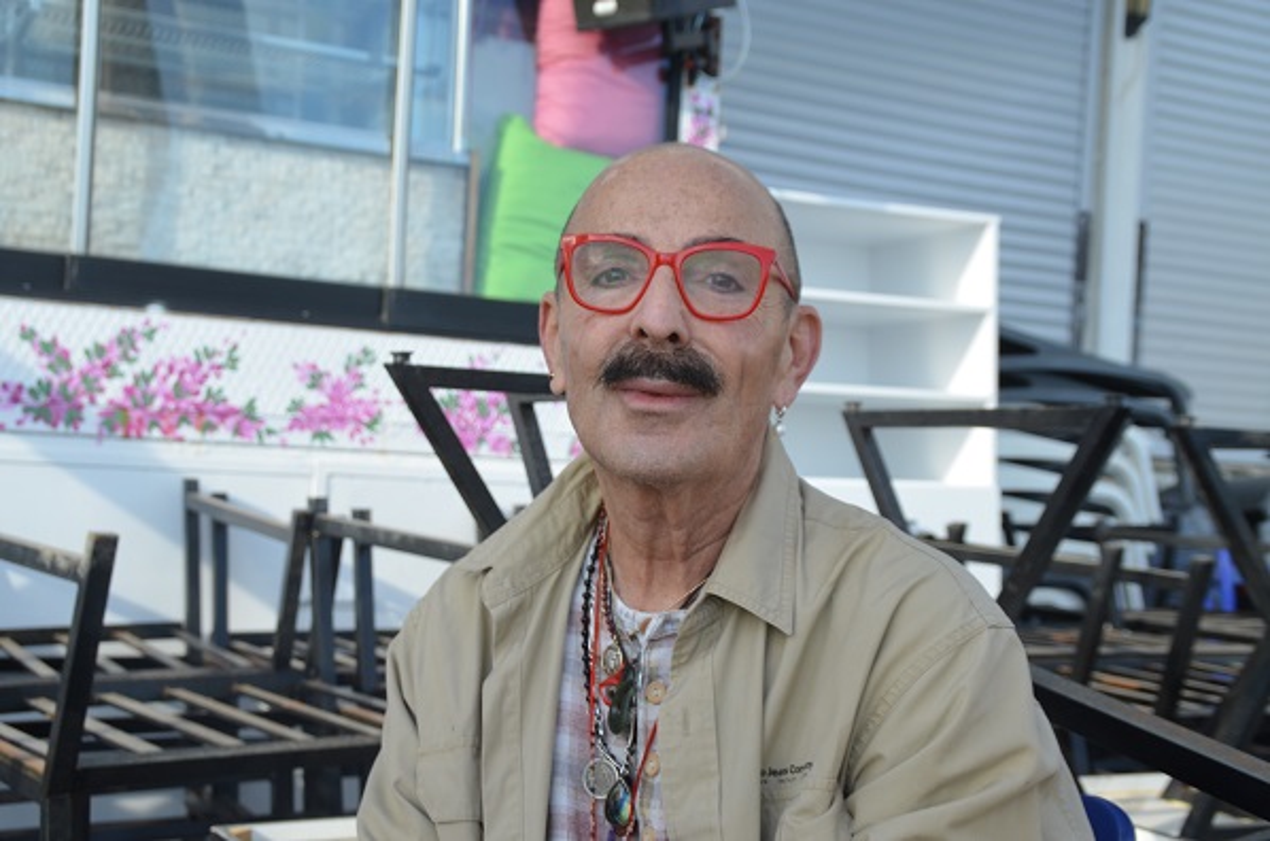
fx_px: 1690
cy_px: 420
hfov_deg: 41.2
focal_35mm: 48
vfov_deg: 27.9
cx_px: 635
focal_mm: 32
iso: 180
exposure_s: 1/250
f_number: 8
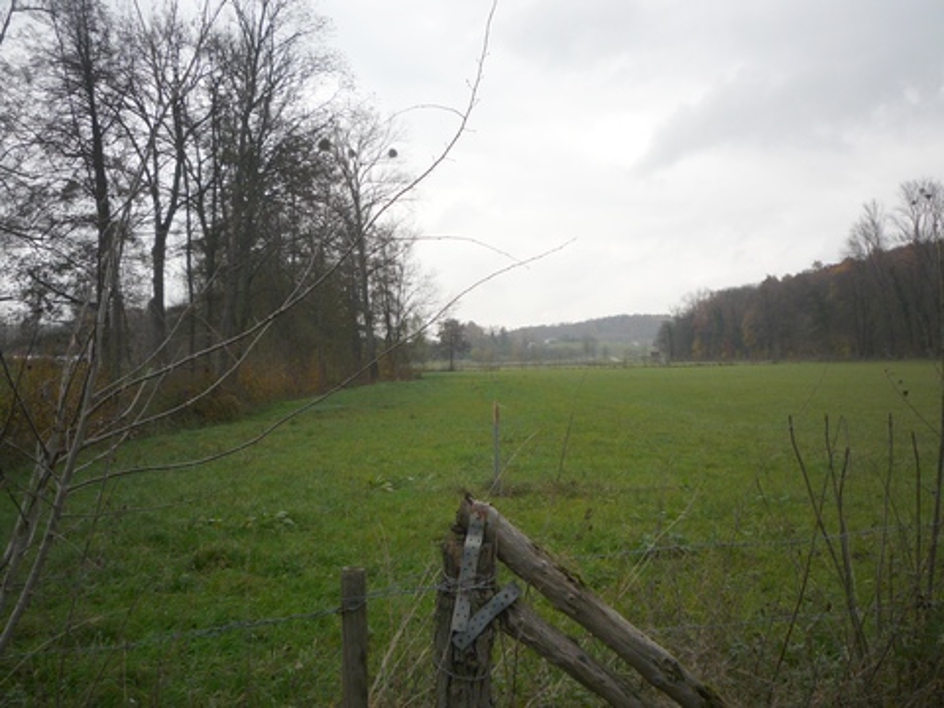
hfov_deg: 56.8
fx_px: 873
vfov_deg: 44.2
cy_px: 354
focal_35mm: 32
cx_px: 472
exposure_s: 1/125
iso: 100
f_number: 4
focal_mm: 5.2
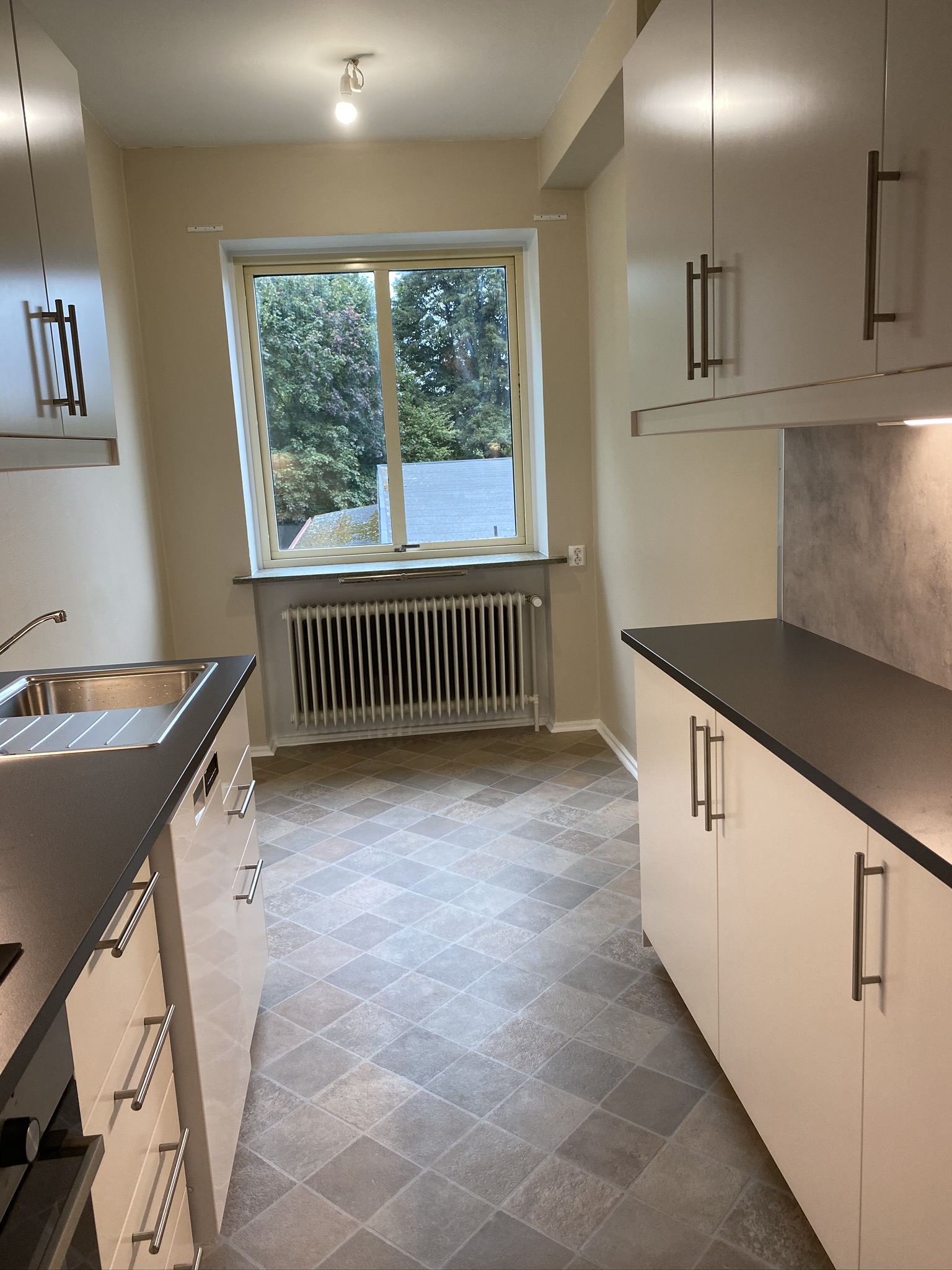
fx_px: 953
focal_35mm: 26
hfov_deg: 53.1
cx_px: 476
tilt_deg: -9.9
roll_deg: +2.5
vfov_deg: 67.3
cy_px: 635
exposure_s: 1/100
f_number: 1.8
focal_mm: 4.25
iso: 125
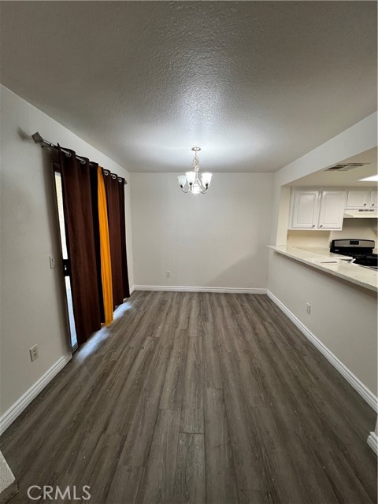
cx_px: 189
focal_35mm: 13
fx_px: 189
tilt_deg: -11.5
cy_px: 252
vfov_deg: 106.2
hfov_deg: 89.9
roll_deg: -1.5
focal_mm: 1.57
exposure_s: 1/120
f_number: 1.8
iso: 160
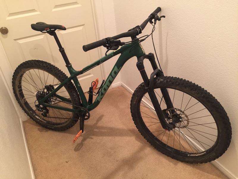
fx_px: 199
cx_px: 119
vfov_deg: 48.2
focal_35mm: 29
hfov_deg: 61.7
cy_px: 90
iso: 125
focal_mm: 4.15
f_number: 2.2
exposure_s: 1/8
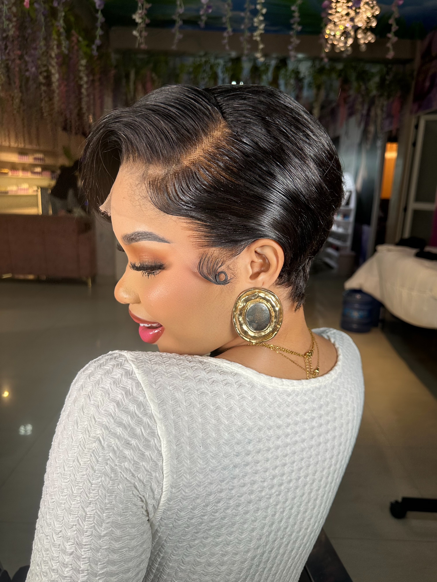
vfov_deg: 71.6
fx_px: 404
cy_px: 291
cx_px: 218
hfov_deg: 56.8
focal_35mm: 24
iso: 80
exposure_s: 1/407
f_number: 1.8
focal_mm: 6.9
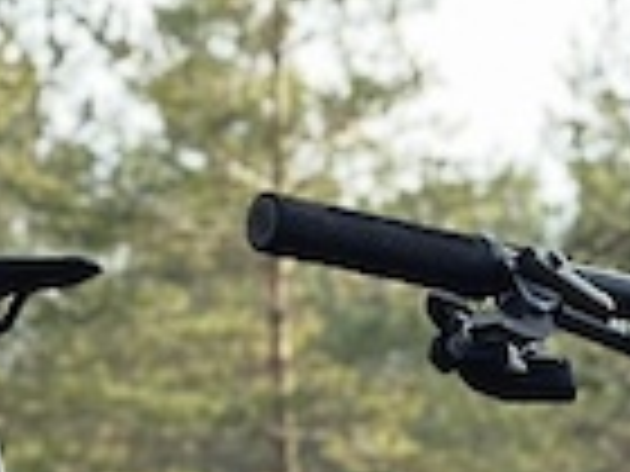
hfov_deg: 7.2
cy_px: 1097
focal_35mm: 275
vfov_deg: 5.3
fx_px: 5005
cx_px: 441
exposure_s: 1/308
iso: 80
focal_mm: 6.86
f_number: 1.78
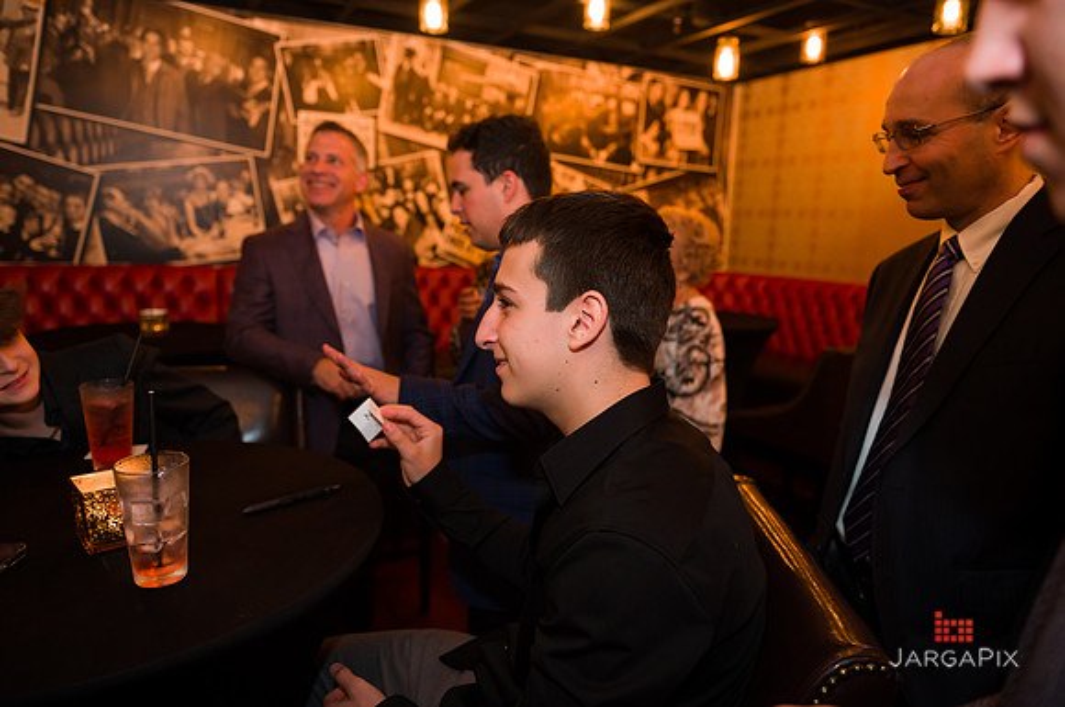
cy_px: 354
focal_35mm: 25
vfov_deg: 52.1
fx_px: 724
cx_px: 533
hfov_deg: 72.7
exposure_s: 1/200
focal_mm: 24
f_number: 3.2
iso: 1250
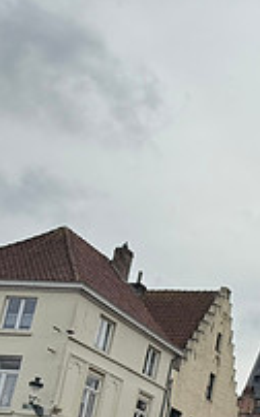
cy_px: 375
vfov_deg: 27.2
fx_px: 829
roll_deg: -4.7
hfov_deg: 13.9
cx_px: 580
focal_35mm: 73
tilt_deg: +15.4
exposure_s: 1/8130
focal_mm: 6.76
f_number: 1.78
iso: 100
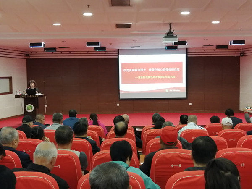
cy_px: 94
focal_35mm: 43
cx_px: 126
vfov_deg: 33.6
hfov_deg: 43.9
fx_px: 313
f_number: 1.8
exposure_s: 1/25
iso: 400
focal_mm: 3.88
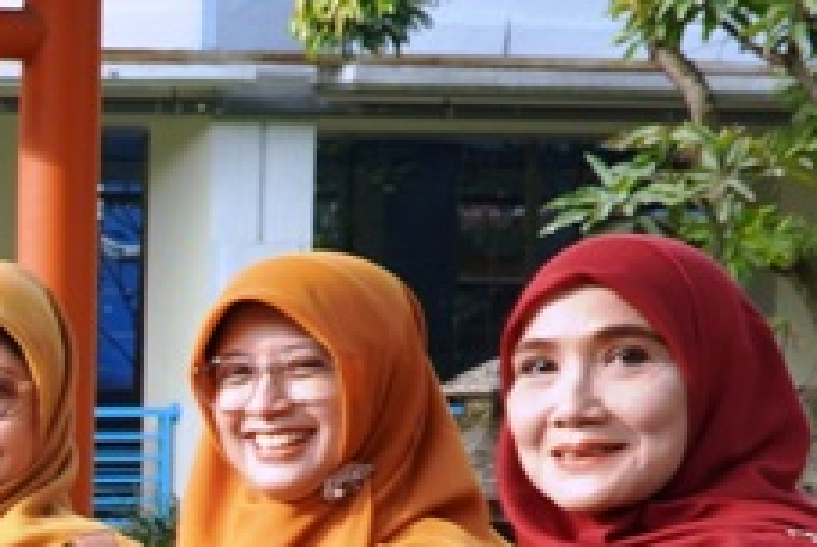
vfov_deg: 8.9
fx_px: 3454
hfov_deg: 11.8
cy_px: 691
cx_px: -918
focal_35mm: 152
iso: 100
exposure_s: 1/160
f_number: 4
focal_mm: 20
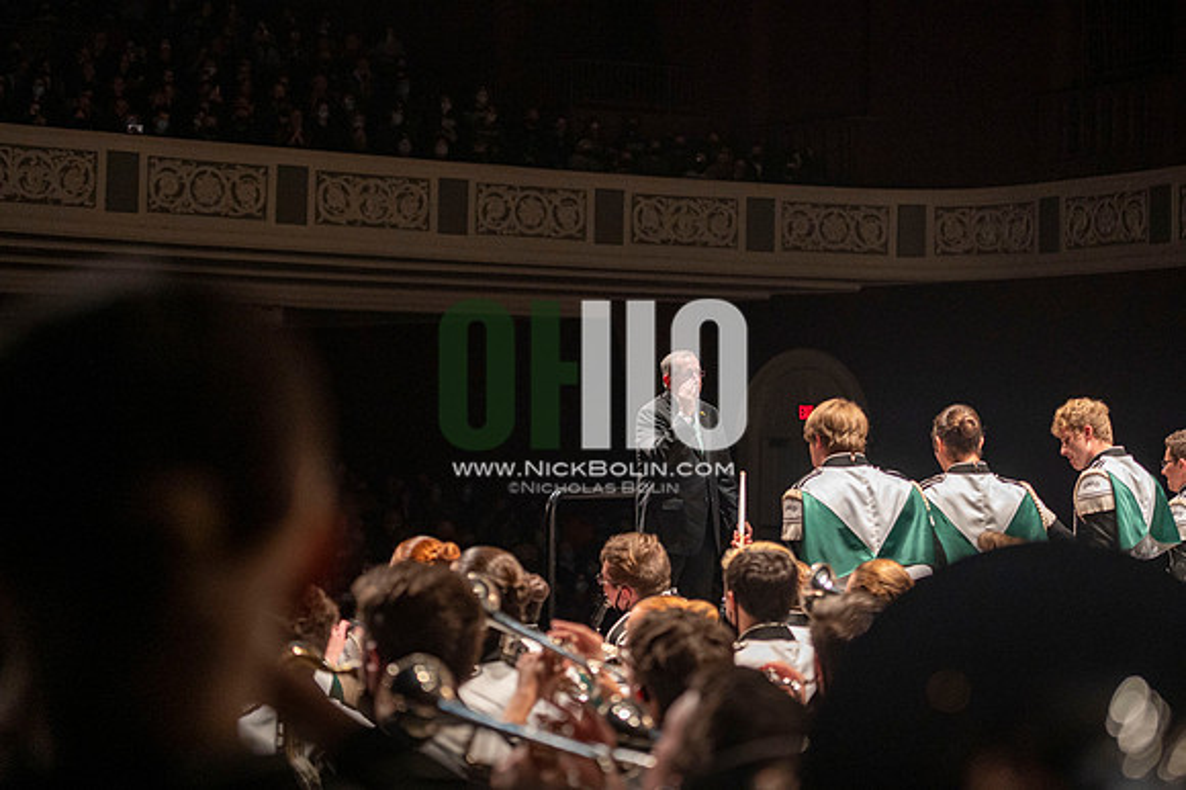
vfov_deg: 19.4
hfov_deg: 28.9
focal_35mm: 70
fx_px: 2305
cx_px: 593
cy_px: 395
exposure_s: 1/500
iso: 2500
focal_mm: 70
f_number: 2.8
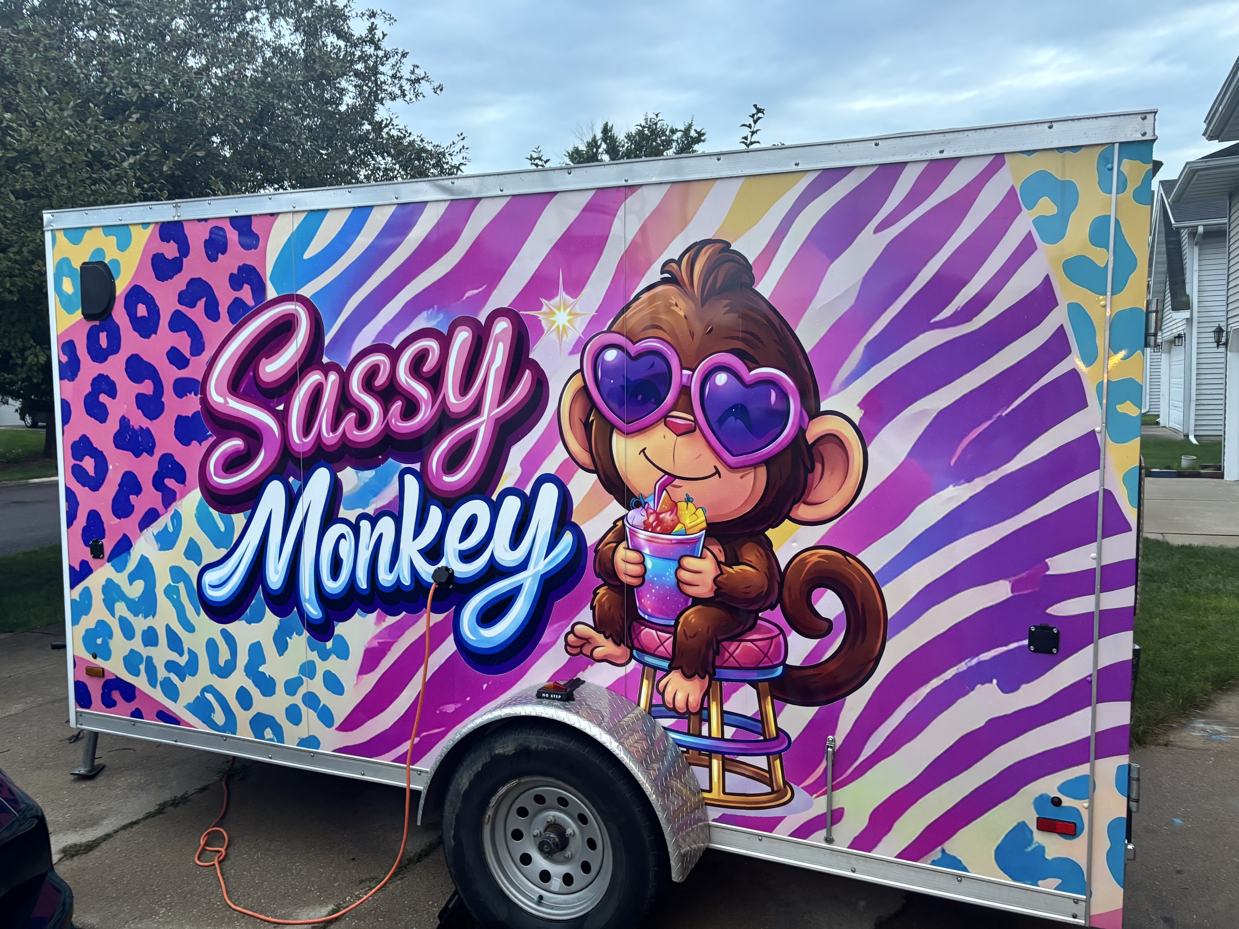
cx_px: 620
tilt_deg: -2.2
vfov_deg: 53.1
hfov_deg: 67.3
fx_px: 931
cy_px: 464
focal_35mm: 26
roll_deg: +0.5
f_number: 1.6
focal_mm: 5.96
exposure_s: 1/60
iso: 250
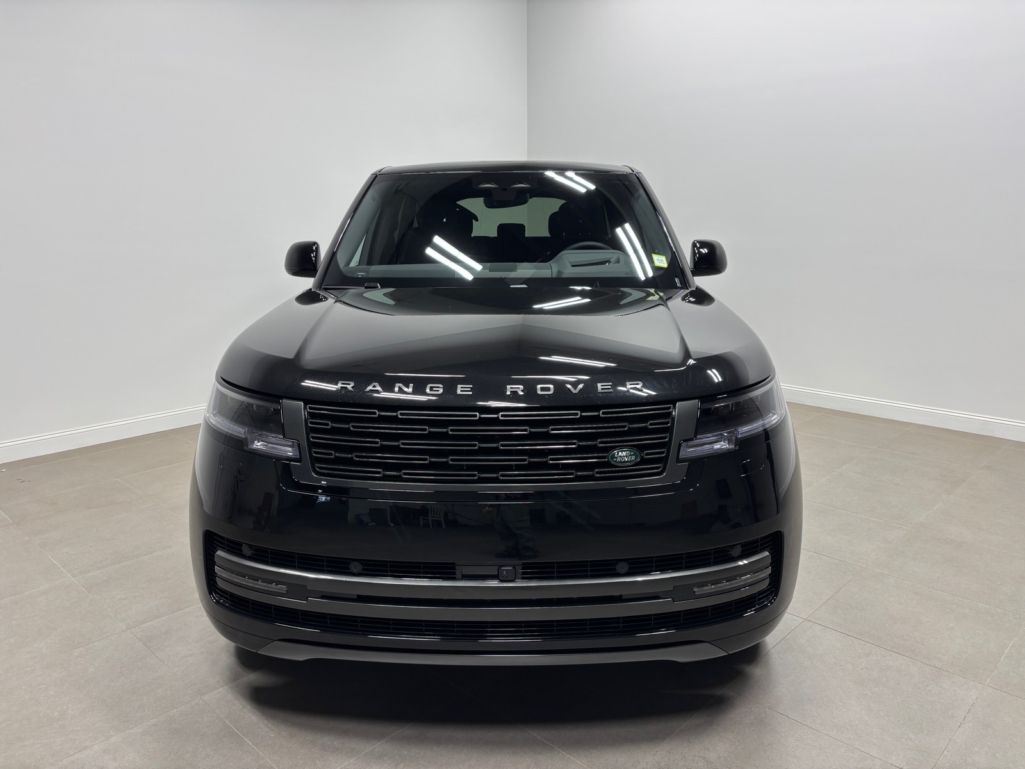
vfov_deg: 53.1
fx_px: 770
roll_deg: +0.8
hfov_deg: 67.3
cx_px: 512
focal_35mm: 26
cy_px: 384
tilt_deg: -12.4
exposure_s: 1/127
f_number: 1.6
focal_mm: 5.96
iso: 32
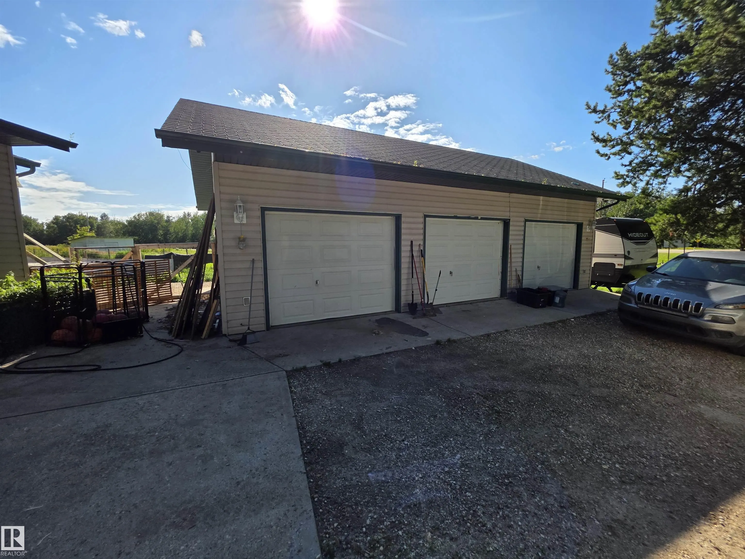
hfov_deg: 106.2
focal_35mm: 13
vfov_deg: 89.9
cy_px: 280
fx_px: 280
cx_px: 372
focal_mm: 2.2
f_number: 1.9
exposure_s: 1/1809
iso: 40
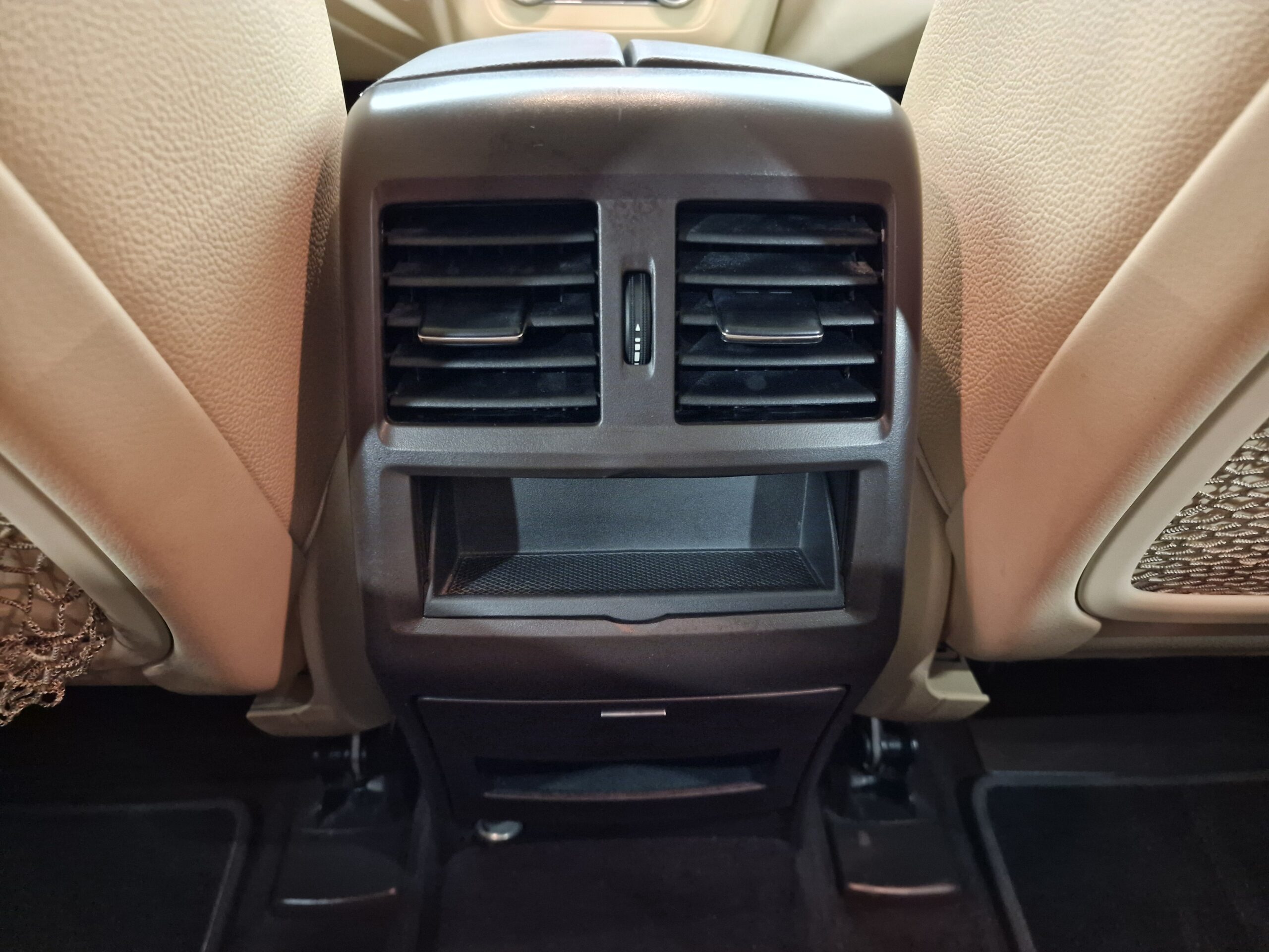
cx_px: 634
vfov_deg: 58.9
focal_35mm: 23
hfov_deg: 73.9
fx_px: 843
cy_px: 476
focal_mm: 6.4
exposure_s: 1/10
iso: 1000
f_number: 1.8
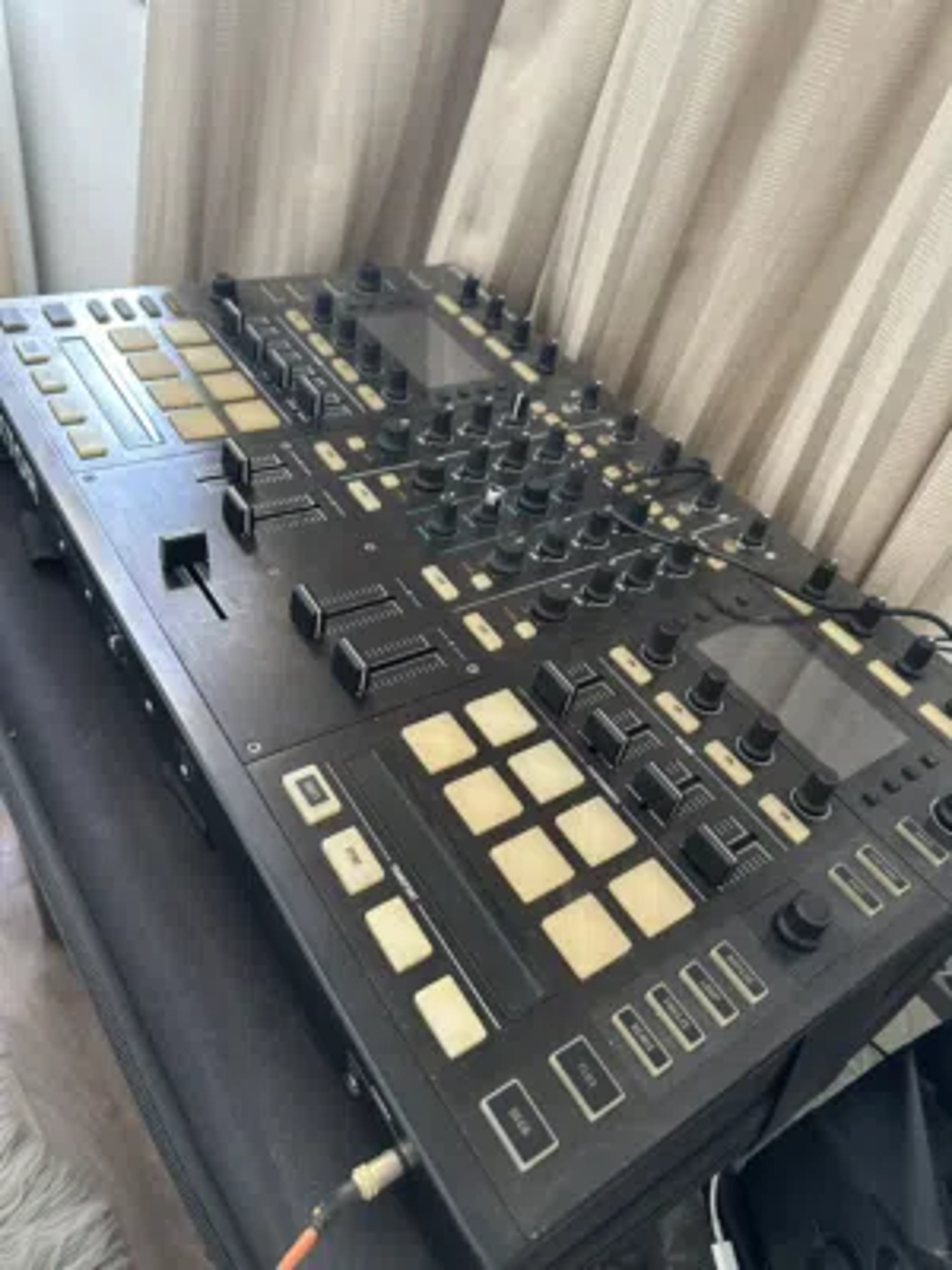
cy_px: 635
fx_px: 880
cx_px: 476
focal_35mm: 24
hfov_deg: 56.8
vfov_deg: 71.6
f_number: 1.78
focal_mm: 6.86
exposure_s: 1/60
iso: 640
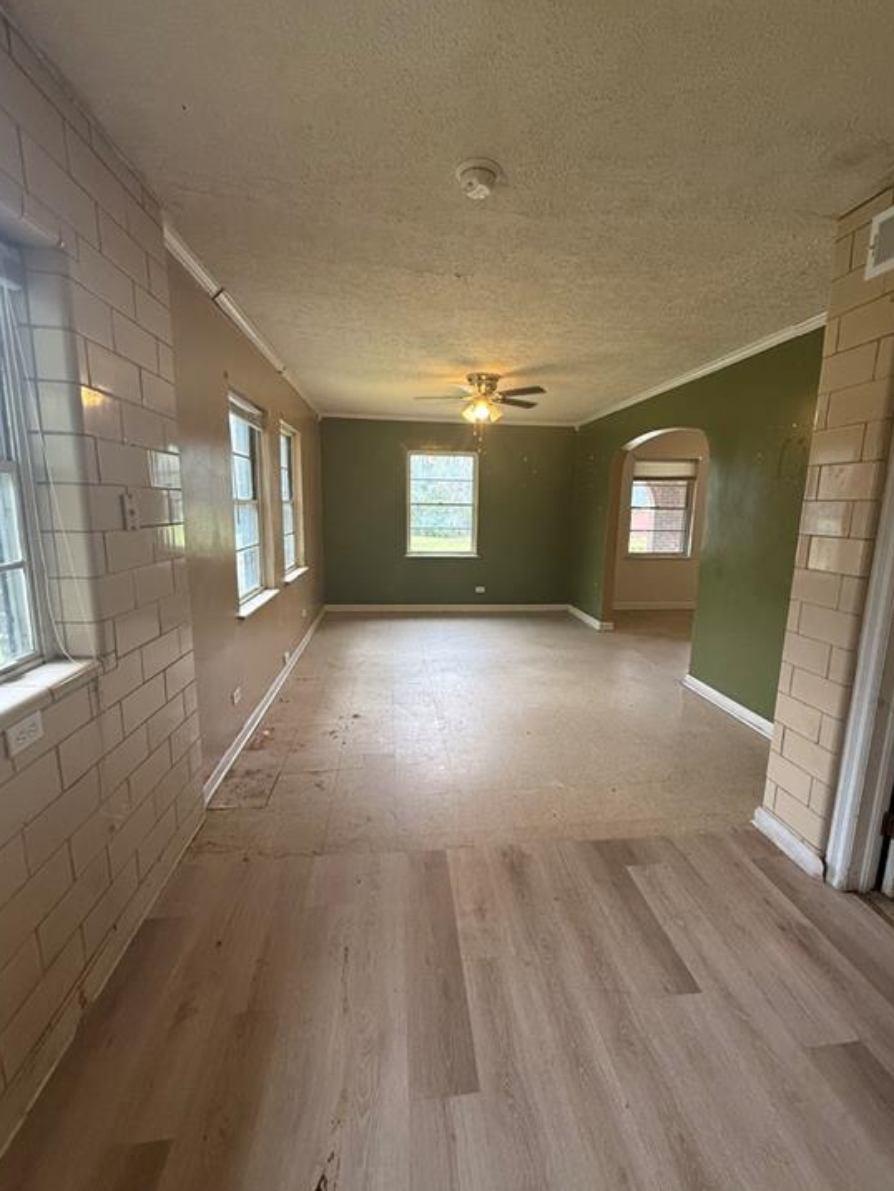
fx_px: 516
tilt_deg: -9.5
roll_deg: -1.6
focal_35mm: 15
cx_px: 460
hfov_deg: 81.7
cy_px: 596
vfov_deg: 98.2
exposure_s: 1/120
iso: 320
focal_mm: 2.22
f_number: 2.2
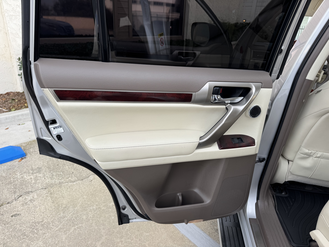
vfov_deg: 56.8
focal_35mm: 24
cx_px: 164
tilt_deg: -23.6
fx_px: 228
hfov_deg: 71.6
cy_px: 124
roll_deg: -3.1
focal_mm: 6.76
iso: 80
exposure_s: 1/912
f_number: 1.78
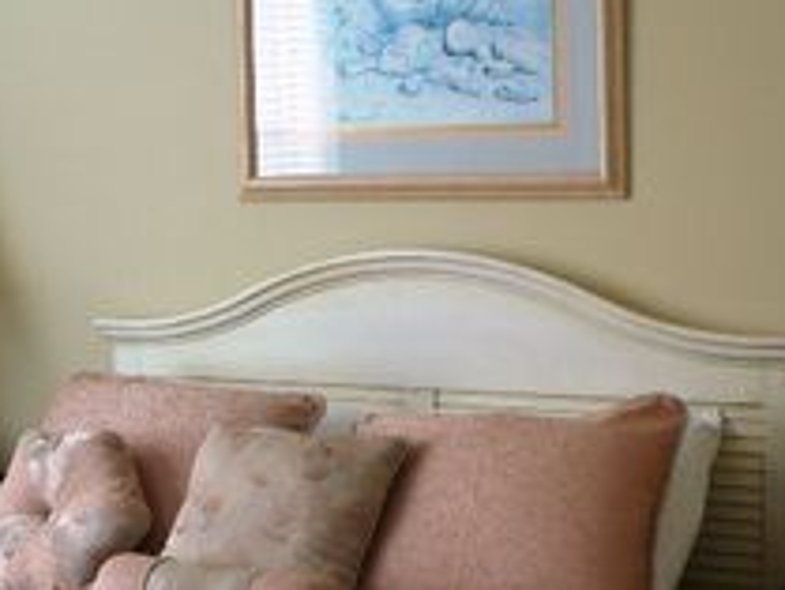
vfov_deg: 22.6
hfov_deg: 29.8
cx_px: 417
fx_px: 1475
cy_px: 365
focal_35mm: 65
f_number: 2.8
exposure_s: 1/60
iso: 100
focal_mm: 6.1
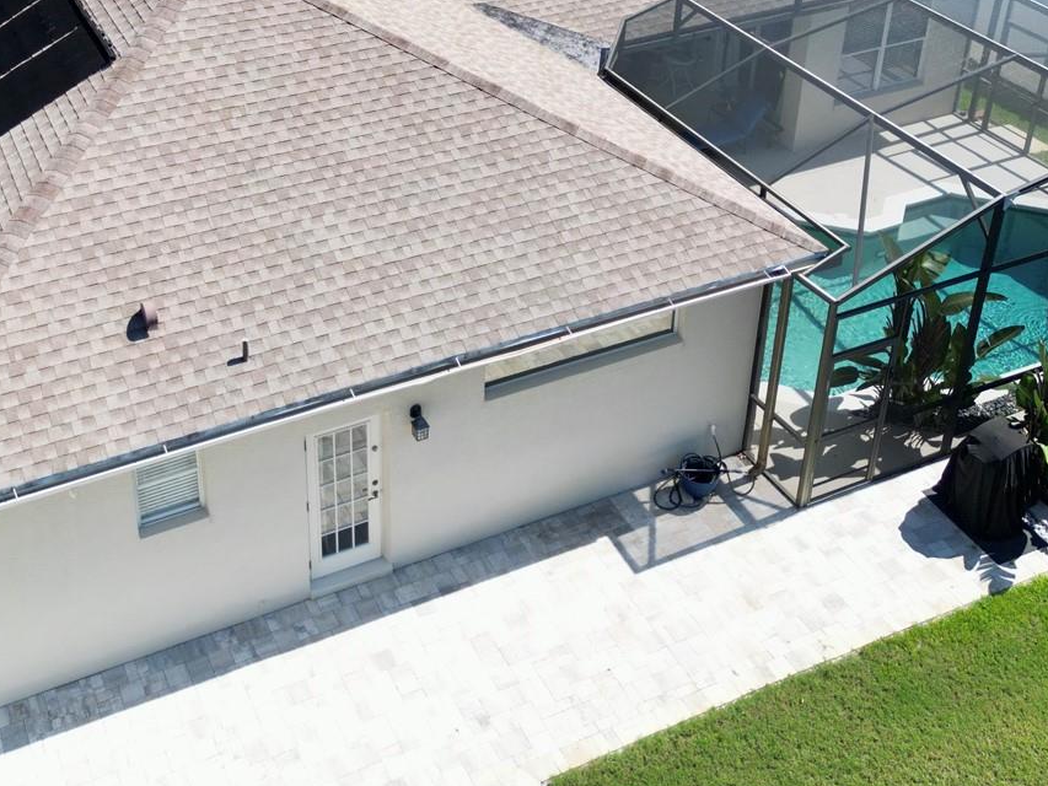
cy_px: 81
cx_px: 402
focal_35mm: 45
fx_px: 1363
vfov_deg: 30.8
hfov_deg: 41.8
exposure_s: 1/1500
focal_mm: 6.72
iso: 100
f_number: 1.7
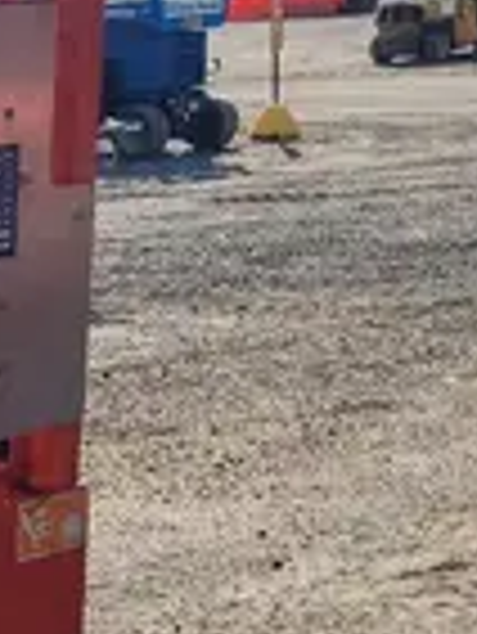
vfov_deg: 14.3
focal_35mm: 135
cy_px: 681
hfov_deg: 9.8
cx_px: -616
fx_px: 2477
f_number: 1.8
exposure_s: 1/2134
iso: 40
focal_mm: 5.4
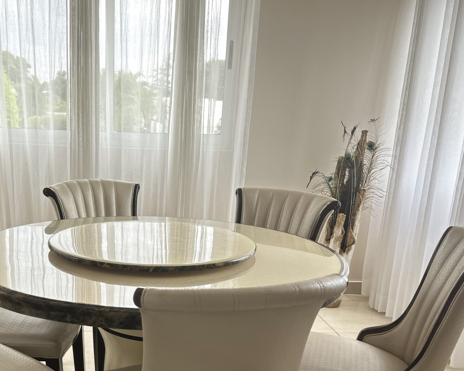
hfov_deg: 44.2
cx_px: 157
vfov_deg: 35.5
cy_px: 285
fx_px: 563
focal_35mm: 41
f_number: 1.78
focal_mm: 6.86
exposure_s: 1/173
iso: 80
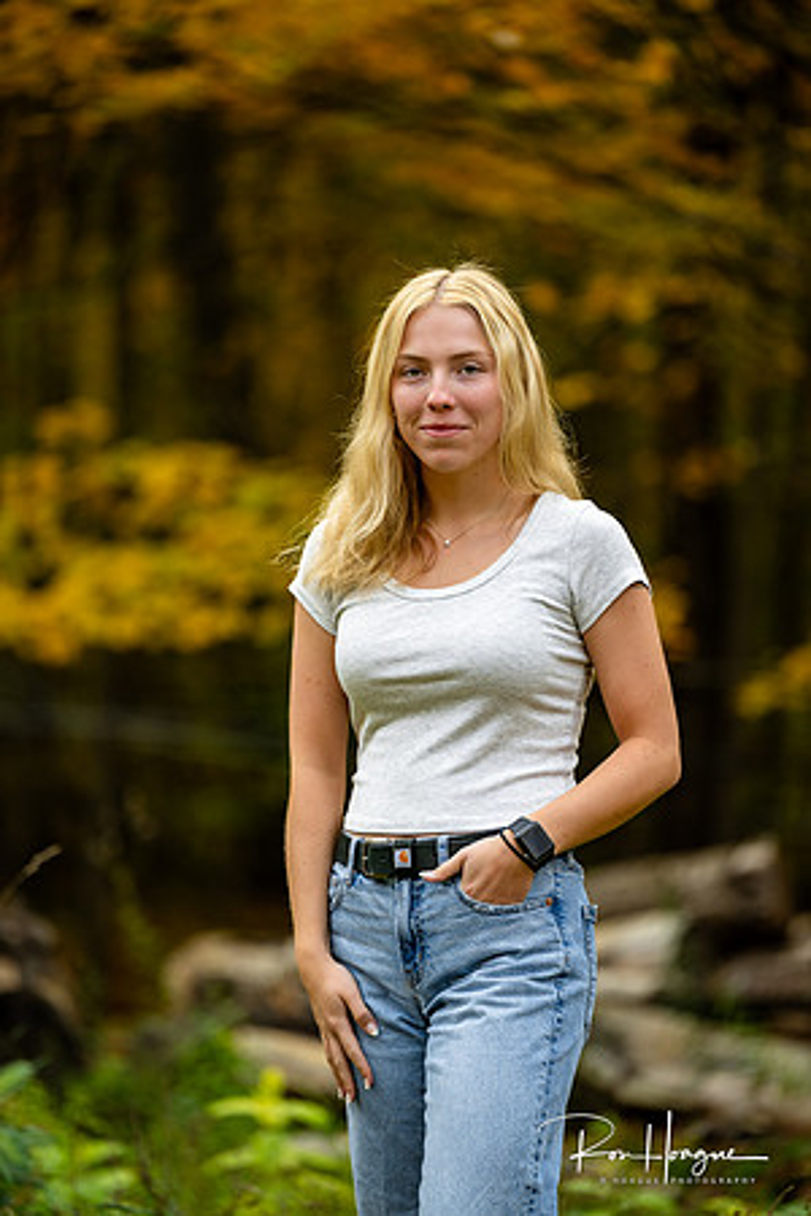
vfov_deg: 10.3
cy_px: 608
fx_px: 6758
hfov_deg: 6.9
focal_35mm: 200
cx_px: 406
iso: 180
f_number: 3.2
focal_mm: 200
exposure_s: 1/400
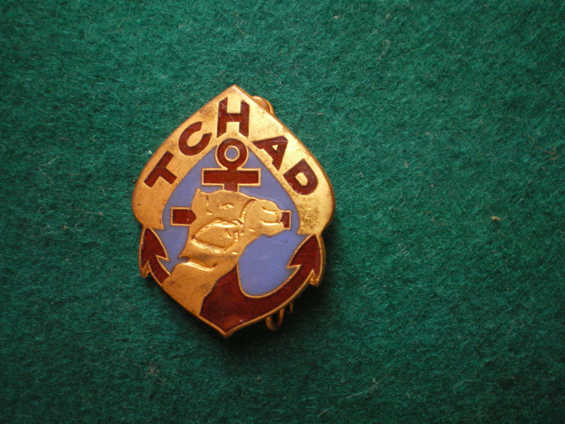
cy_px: 212
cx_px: 282
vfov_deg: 37.7
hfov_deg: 49.0
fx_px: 620
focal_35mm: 38
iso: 400
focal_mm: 6.3
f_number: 3.1
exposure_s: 1/50
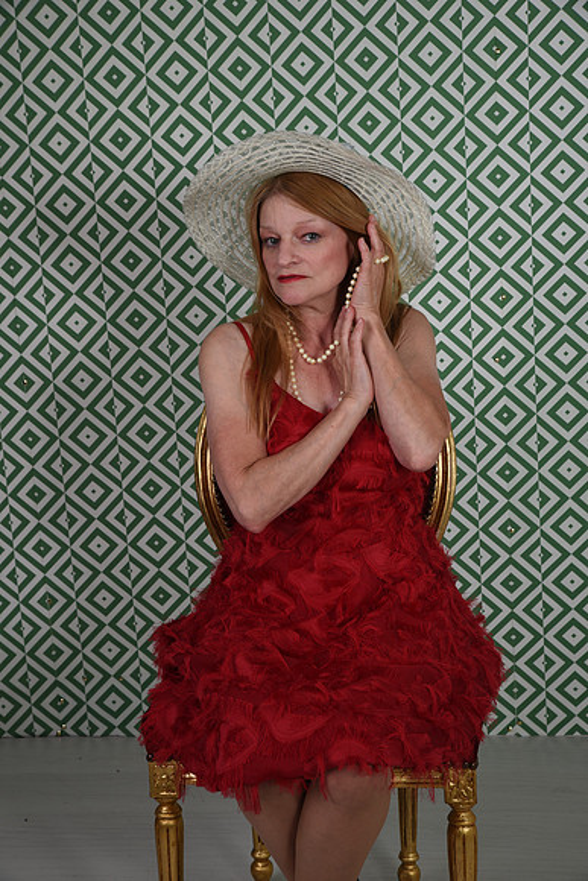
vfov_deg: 36.2
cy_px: 440
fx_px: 1347
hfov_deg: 24.6
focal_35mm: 55
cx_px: 294
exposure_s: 1/160
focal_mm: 55
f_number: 9
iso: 100
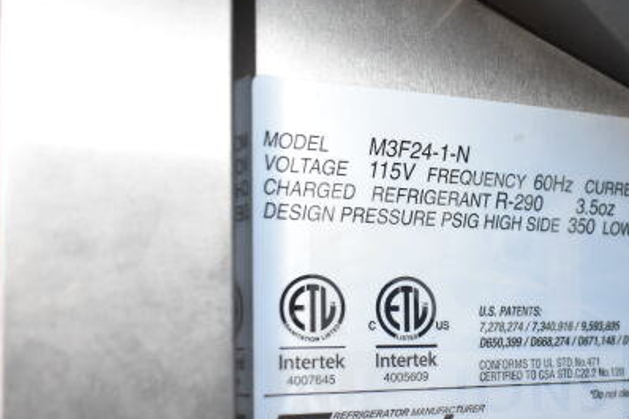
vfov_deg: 28.9
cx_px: 444
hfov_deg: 41.9
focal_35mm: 46
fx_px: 803
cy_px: 301
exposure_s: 1/50
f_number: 3.5
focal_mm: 20
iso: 1600
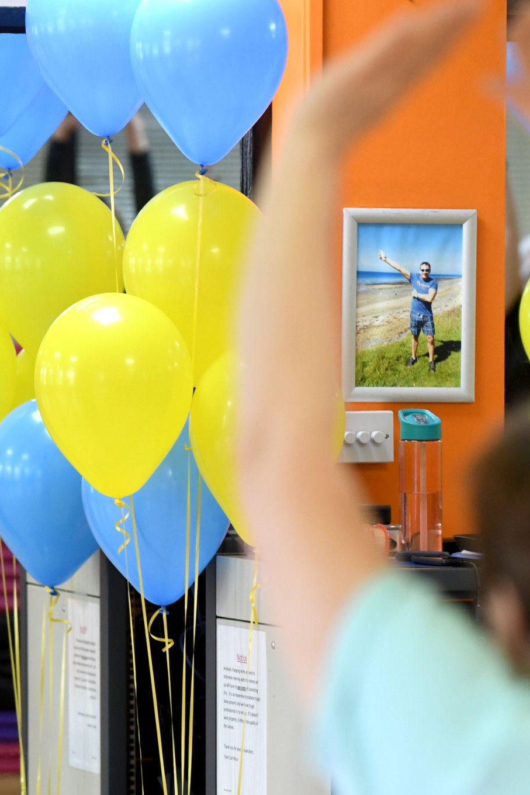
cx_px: -67
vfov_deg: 7.6
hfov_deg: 5.1
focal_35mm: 271
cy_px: 398
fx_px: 5983
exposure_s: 1/125
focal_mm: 120
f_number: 3.2
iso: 1000
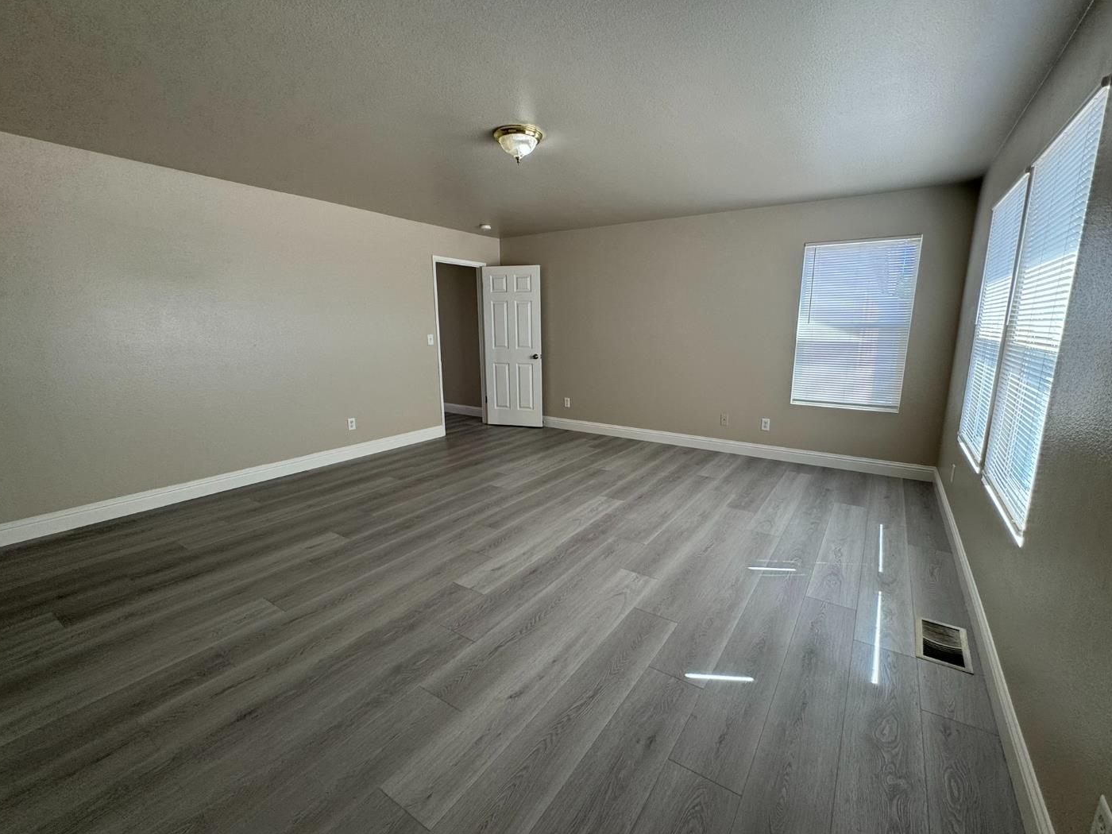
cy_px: 418
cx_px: 585
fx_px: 482
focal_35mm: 15
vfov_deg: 81.7
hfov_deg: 98.1
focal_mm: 2.22
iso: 125
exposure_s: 1/120
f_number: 2.2
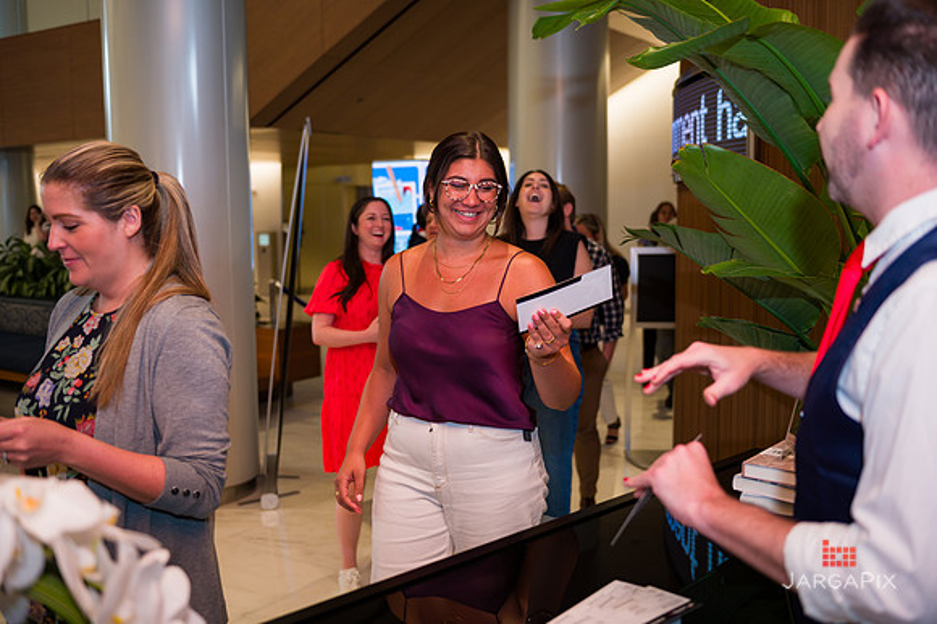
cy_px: 312
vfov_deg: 36.8
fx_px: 936
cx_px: 468
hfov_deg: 53.2
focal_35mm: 36
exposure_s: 1/200
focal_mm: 36
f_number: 3.2
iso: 200
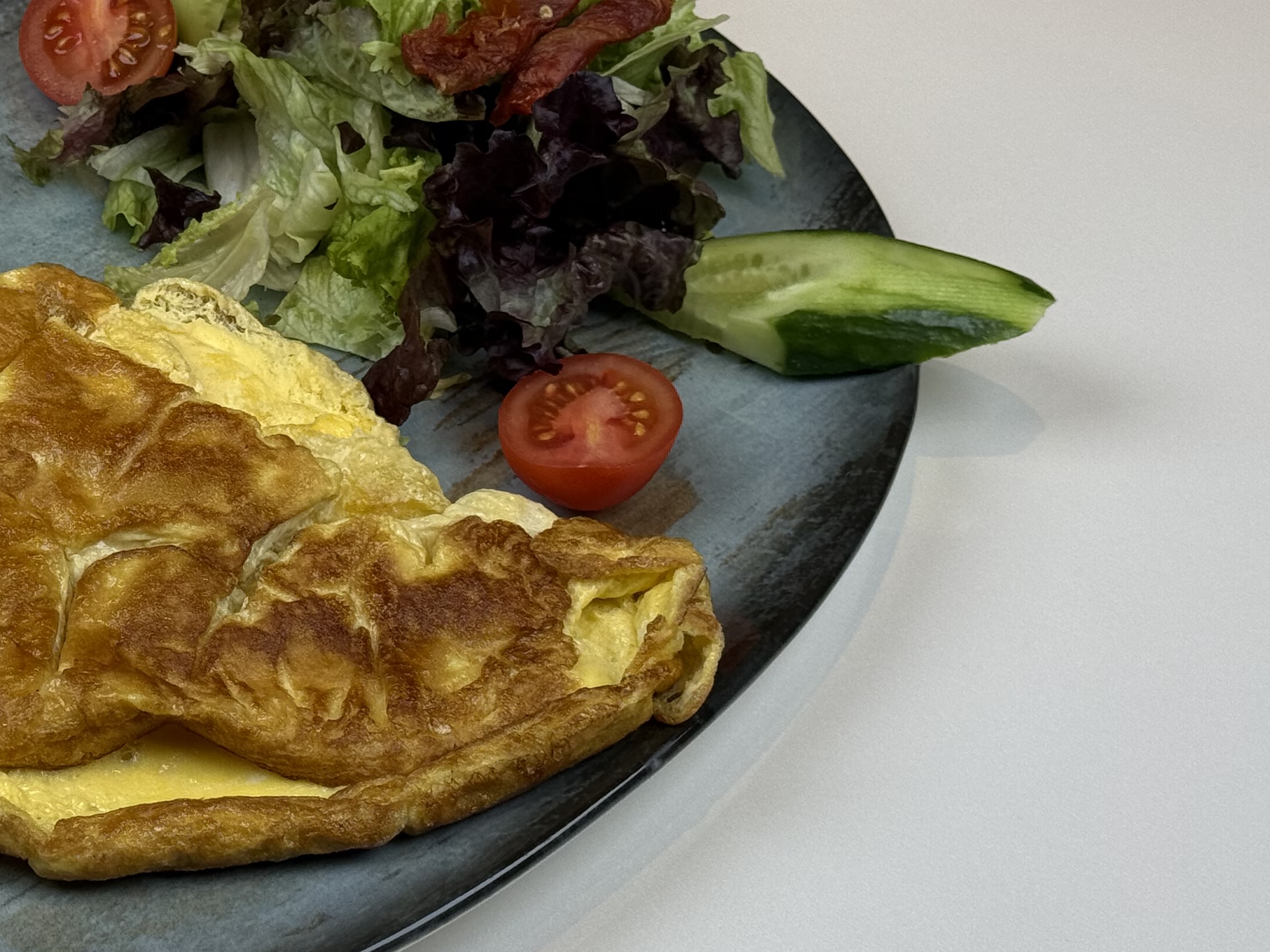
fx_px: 3265
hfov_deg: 21.6
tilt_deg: -43.9
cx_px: 166
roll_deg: -3.8
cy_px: 372
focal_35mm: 89
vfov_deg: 16.6
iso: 64
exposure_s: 1/939
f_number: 1.78
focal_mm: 6.76
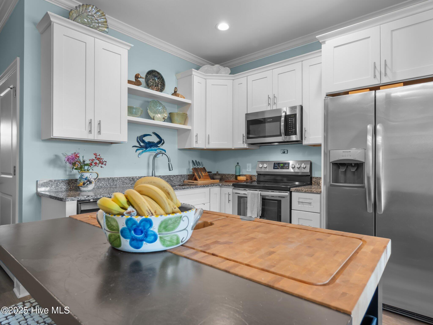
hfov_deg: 81.7
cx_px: 216
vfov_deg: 66.0
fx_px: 250
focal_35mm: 20
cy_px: 162
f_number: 5.6
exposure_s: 1/4
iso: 200
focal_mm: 10
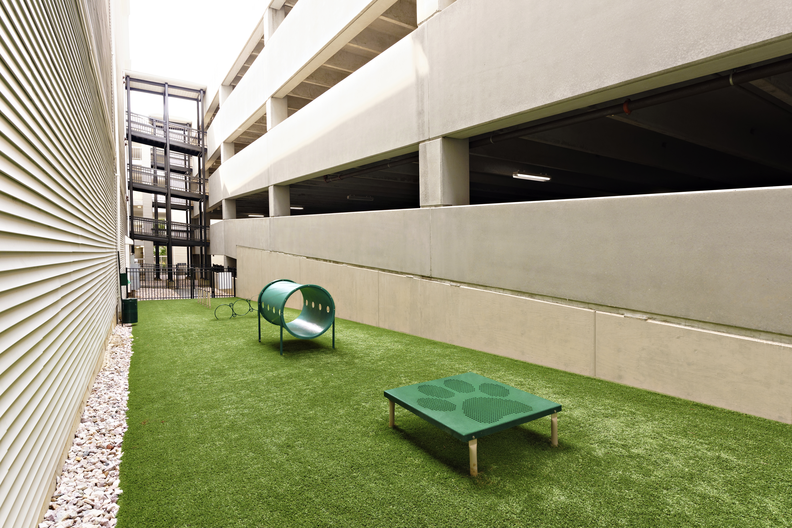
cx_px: 396
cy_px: 264
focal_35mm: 18
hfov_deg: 90.0
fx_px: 396
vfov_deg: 67.4
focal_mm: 18
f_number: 8
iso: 400
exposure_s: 1/80
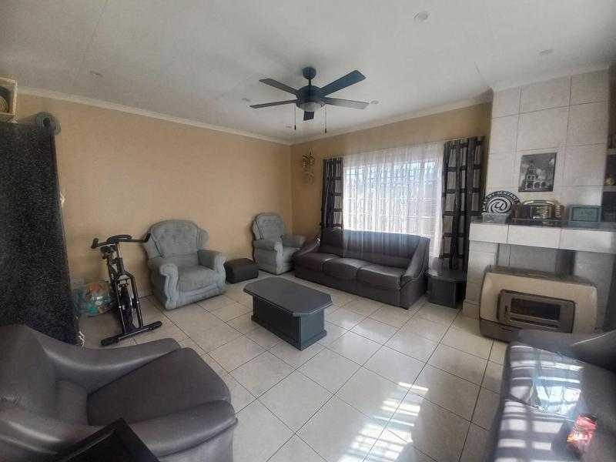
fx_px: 231
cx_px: 308
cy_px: 231
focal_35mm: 13
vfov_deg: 89.9
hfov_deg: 106.2
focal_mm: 1.42
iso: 64
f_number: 2.2
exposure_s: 1/100
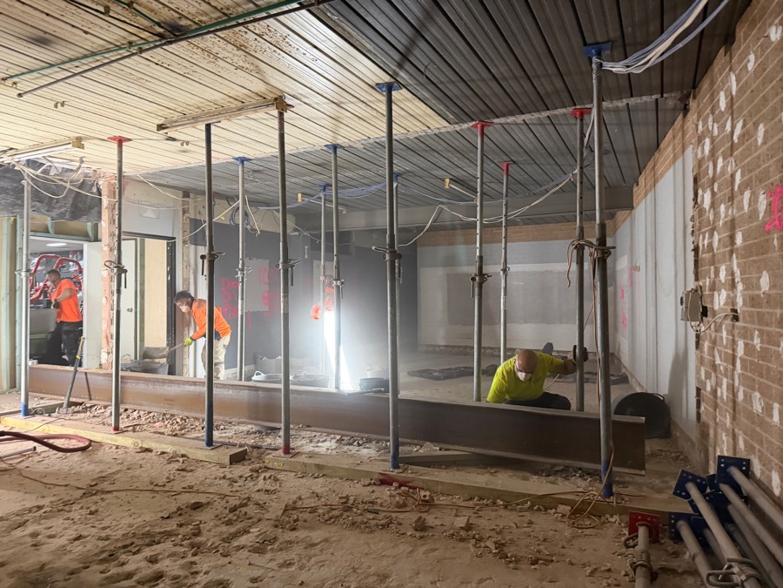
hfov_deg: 71.6
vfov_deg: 56.8
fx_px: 543
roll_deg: +0.0
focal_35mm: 24
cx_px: 392
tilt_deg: +0.3
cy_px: 294
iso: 640
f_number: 1.78
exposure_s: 1/50
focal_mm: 6.76
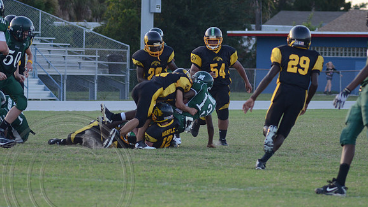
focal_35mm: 315
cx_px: 184
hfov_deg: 6.8
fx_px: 3075
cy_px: 117
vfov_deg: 3.9
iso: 800
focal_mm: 200
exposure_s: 1/500
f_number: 5.6
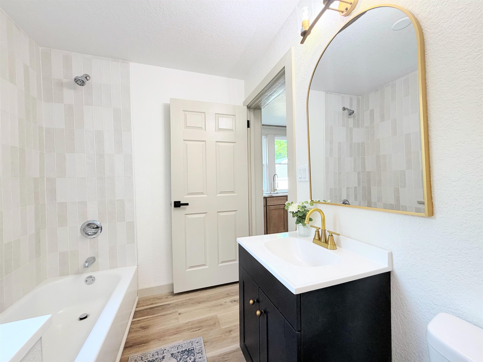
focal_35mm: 14
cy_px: 181
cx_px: 242
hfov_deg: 102.1
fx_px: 195
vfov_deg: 85.7
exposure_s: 1/120
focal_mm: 2.22
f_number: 2.2
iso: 160
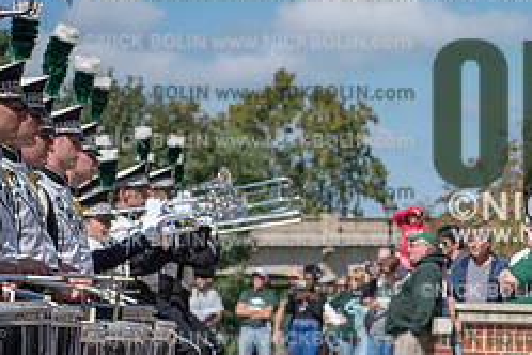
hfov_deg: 12.4
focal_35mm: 163
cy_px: 142
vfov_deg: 8.4
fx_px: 2409
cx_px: 583
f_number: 5
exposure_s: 1/4000
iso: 400
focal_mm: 70
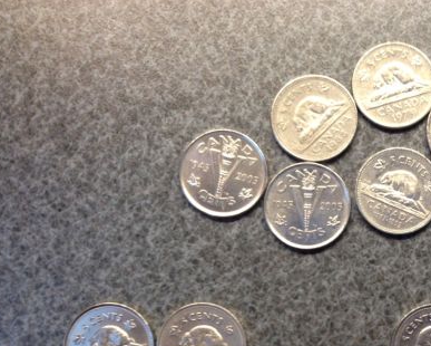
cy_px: 301
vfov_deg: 23.3
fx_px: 817
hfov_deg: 28.3
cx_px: 396
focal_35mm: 64
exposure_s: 1/20
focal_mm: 4.28
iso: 100
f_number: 2.4
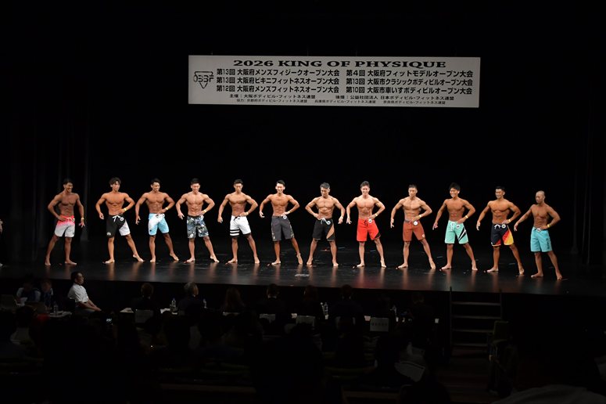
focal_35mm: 66
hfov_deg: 30.5
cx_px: 303
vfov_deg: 20.6
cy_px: 202
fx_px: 1110
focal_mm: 44
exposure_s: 1/400
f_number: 5.6
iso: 3200
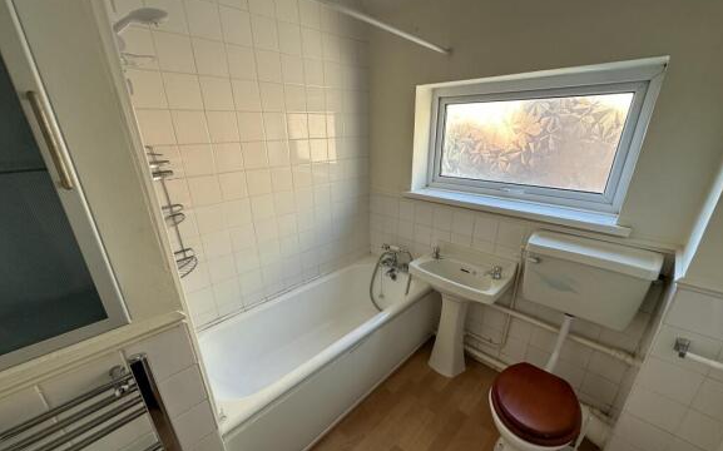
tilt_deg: -24.2
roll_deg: +1.0
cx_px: 364
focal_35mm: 15
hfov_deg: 101.5
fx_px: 295
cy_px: 246
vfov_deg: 74.6
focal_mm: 2.22
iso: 80
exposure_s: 1/99
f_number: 2.2
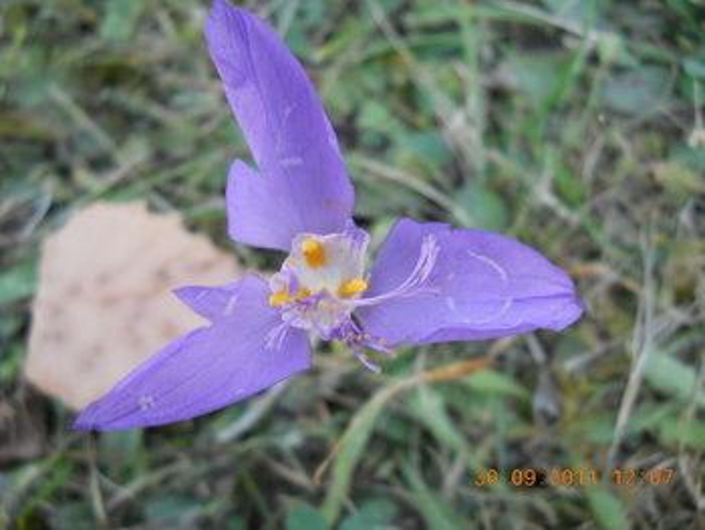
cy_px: 265
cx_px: 352
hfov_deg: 45.7
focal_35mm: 41
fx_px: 836
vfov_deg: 35.2
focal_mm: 6.72
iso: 400
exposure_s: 1/200
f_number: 3.1
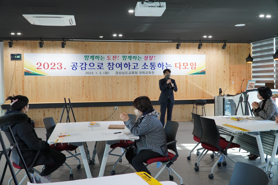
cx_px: 139
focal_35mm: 33
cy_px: 92
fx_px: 255
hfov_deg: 57.2
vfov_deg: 40.0
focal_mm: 22
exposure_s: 1/160
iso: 1000
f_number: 4
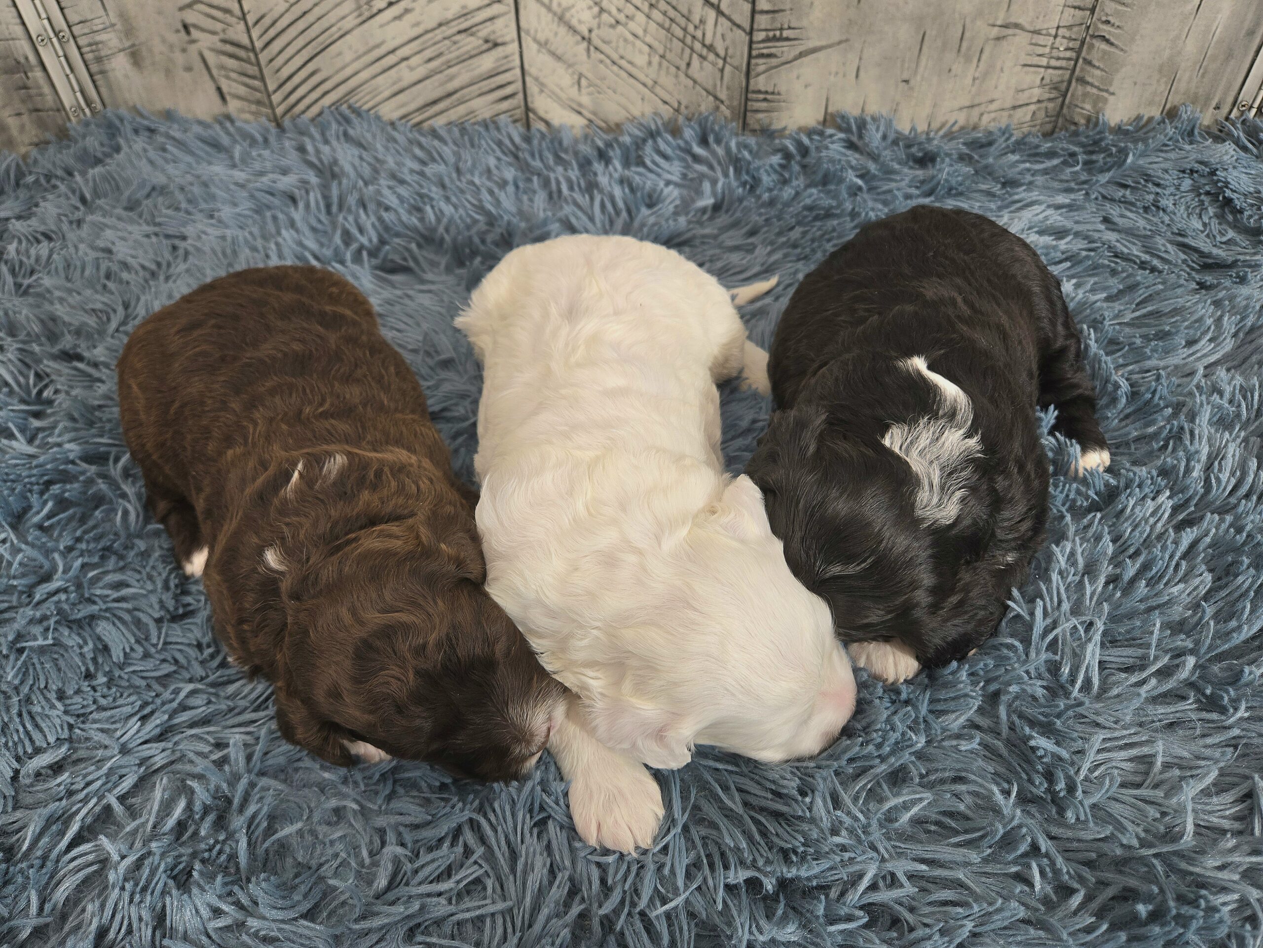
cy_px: 474
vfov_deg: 58.9
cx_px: 632
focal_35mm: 23
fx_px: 839
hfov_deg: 73.9
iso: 50
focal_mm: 5.4
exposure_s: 1/120
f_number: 1.8
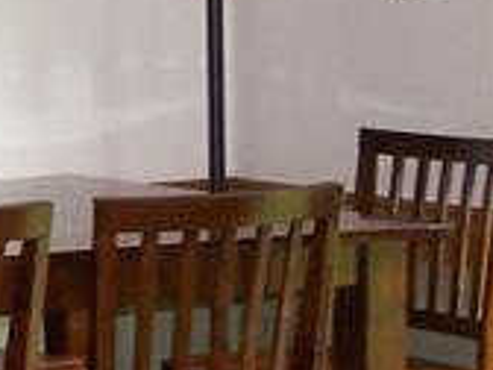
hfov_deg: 10.8
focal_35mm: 181
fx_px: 2578
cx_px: 3
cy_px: 38
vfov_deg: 8.2
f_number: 2.8
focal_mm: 6.3
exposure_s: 1/60
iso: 140
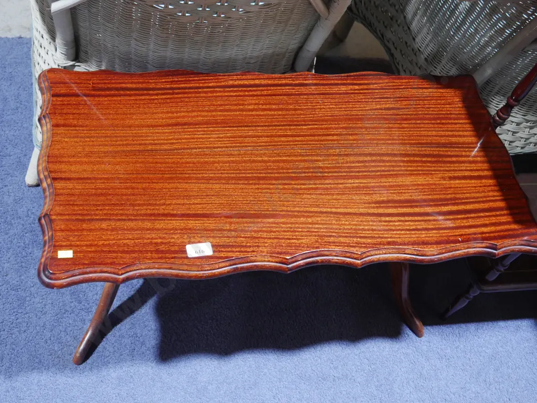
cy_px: 202
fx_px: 683
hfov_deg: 42.9
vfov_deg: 32.9
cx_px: 268
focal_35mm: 44
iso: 1250
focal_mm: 22
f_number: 4.7
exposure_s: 1/60
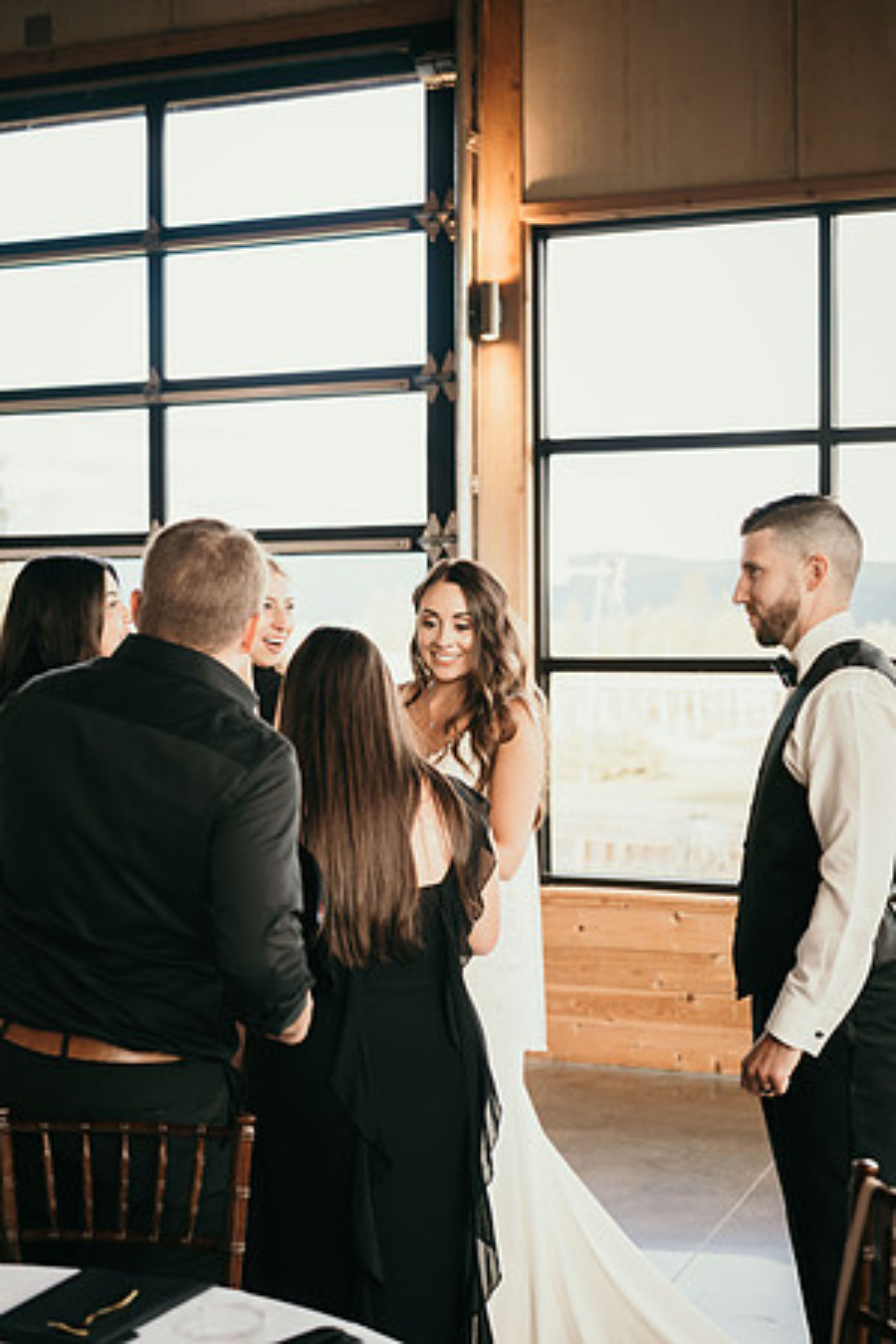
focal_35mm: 50
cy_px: 672
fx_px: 1867
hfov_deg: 27.0
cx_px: 448
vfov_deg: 39.6
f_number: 3.2
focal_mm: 50
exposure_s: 1/200
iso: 500
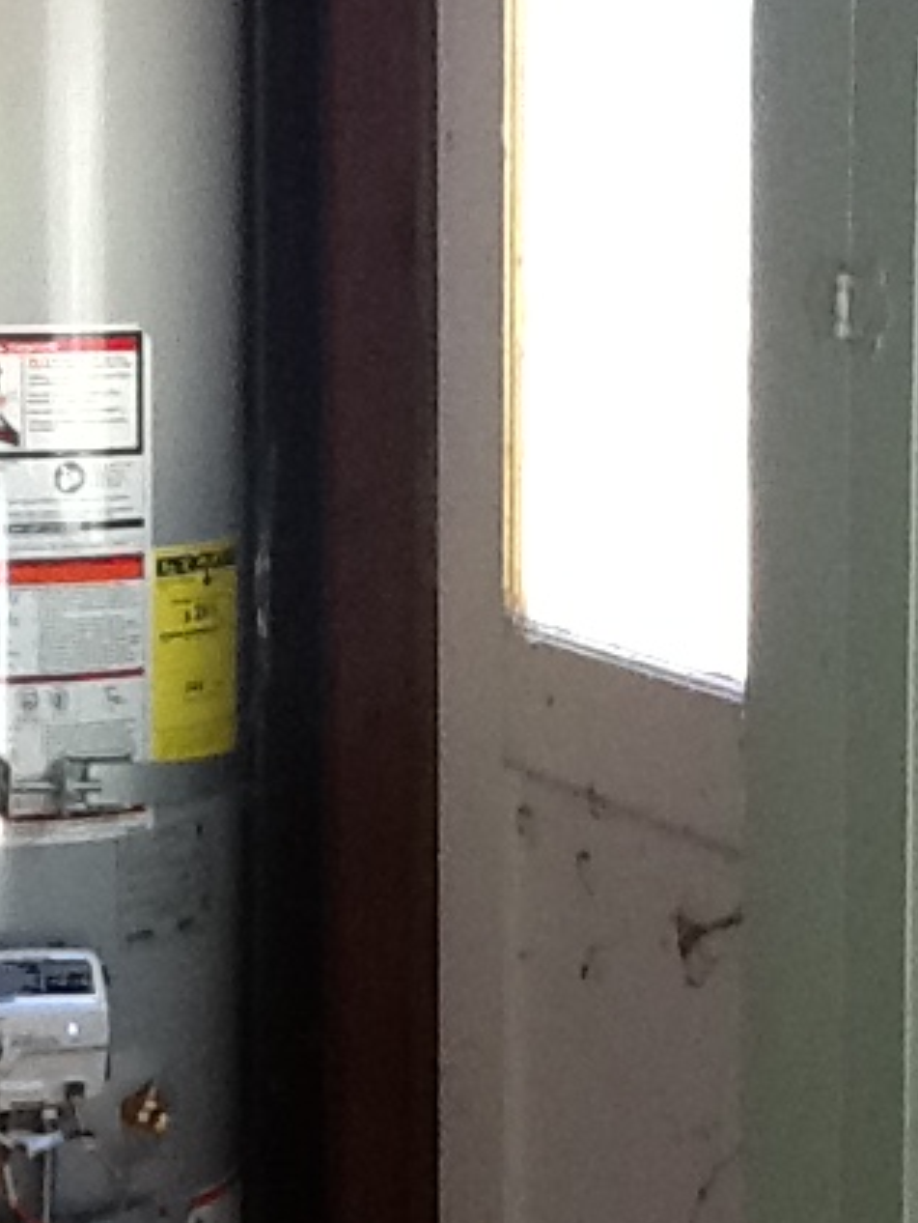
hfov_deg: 14.6
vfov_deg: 19.6
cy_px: 571
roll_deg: +0.6
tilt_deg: -5.8
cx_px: 87
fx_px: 3532
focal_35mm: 100
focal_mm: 2.03
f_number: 2.4
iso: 125
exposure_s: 1/30
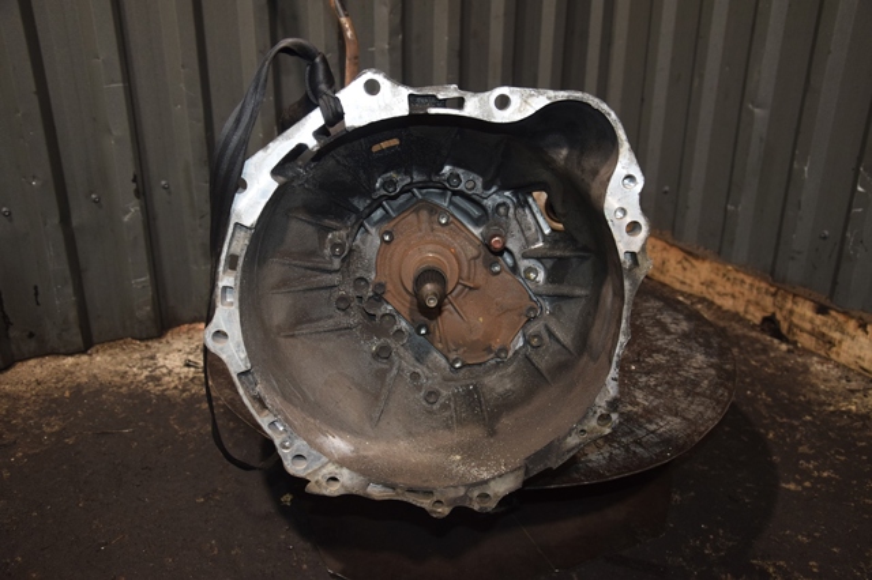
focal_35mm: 38
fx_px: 908
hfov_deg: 51.3
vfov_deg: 35.5
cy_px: 290
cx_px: 436
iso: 800
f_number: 5
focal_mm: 25
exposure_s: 1/60
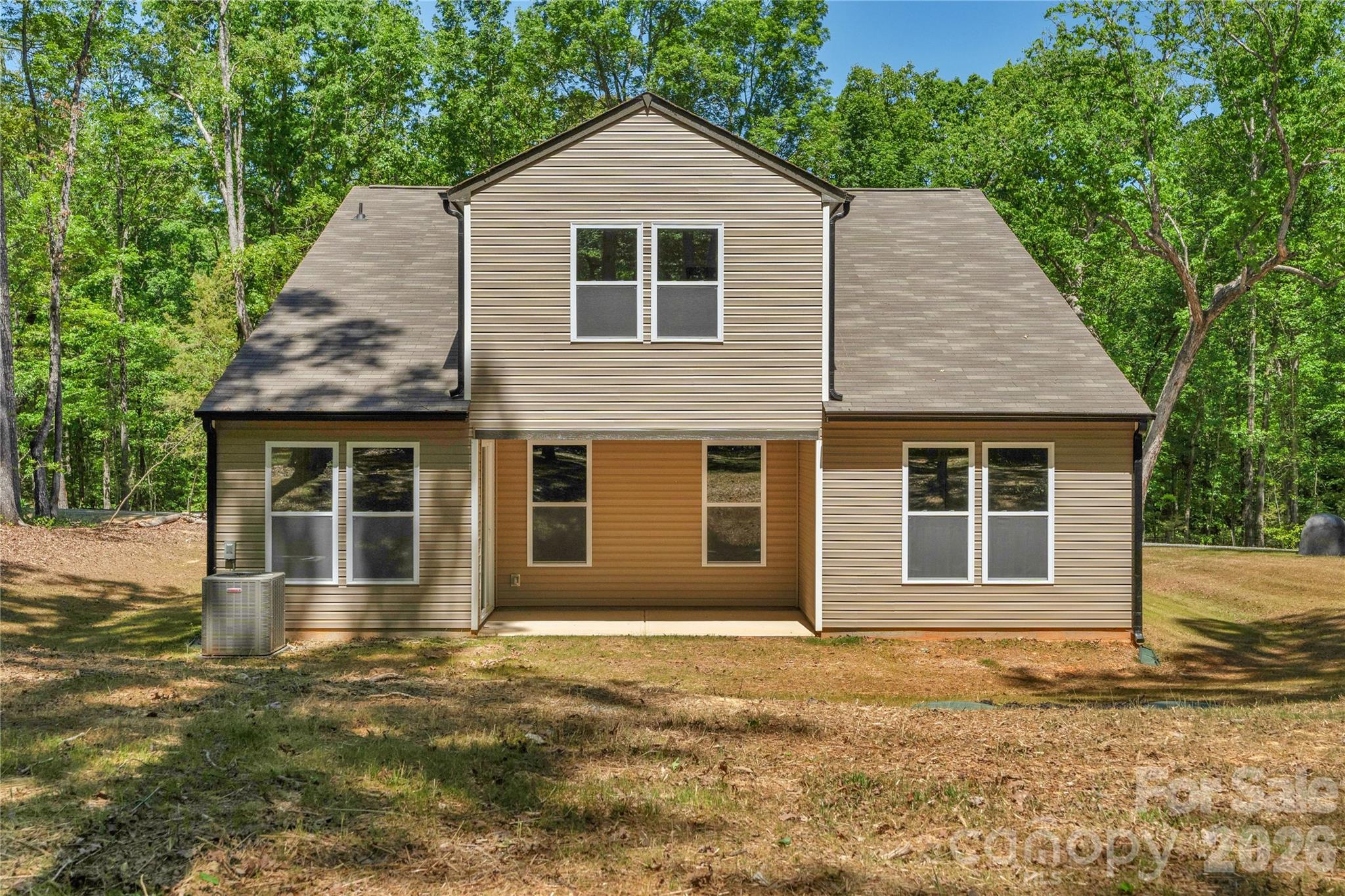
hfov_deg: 54.4
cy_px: 448
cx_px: 672
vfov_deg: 37.8
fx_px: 1307
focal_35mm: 35
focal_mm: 35
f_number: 8
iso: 640
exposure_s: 1/1250
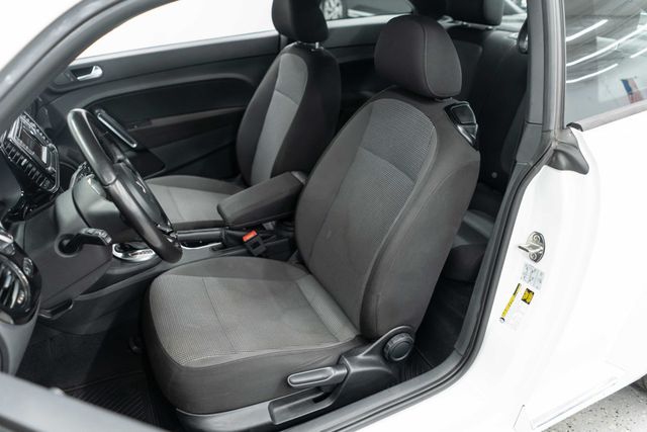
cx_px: 324
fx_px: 503
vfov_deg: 46.4
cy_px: 216
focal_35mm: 28
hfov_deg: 65.5
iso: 800
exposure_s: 1/40
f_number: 3.2
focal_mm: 28
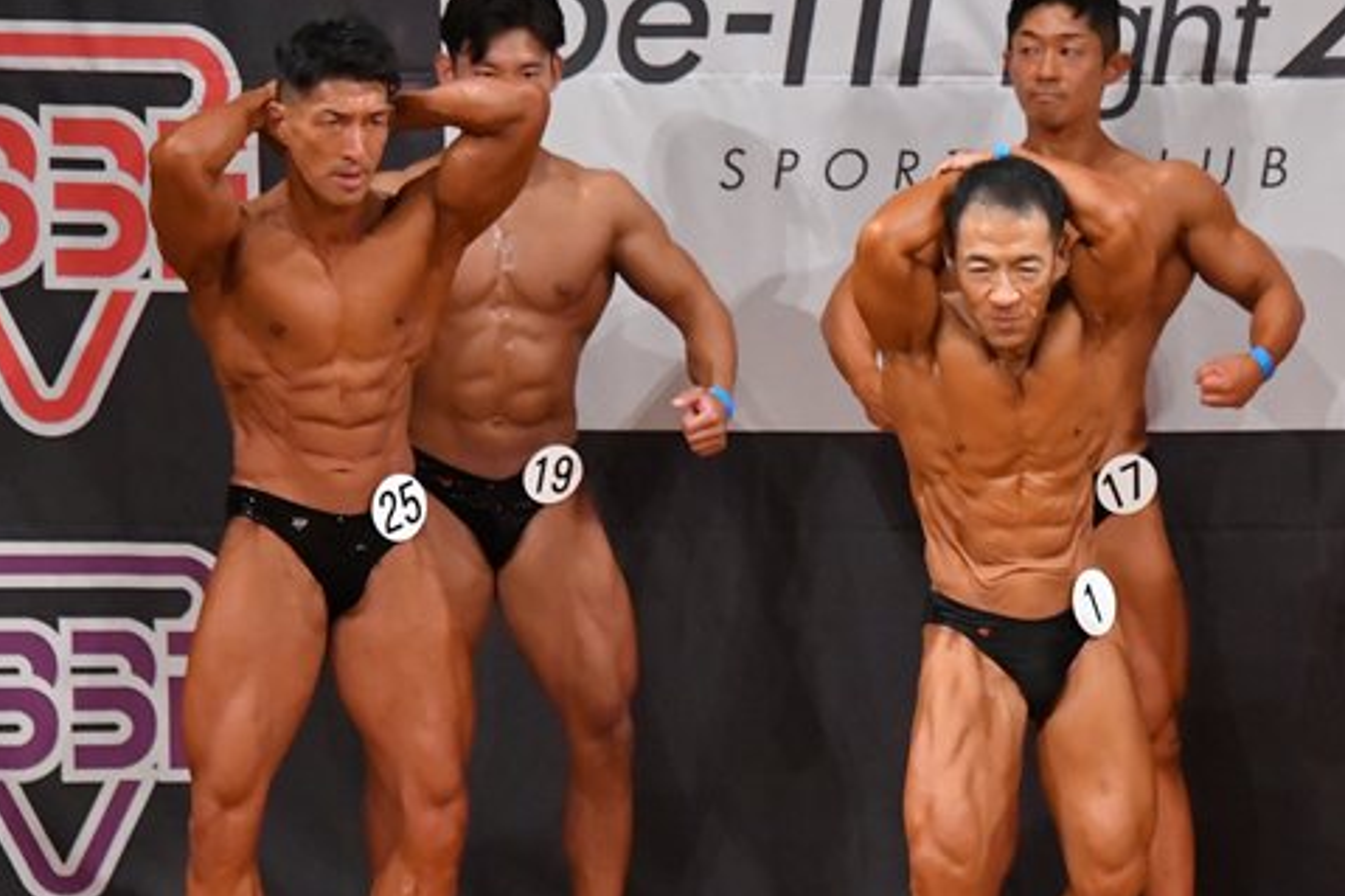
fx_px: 15424
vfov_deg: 3.3
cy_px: 615
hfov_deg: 5.0
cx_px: 886
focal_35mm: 413
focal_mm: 170
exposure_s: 1/400
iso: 8000
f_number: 5.6
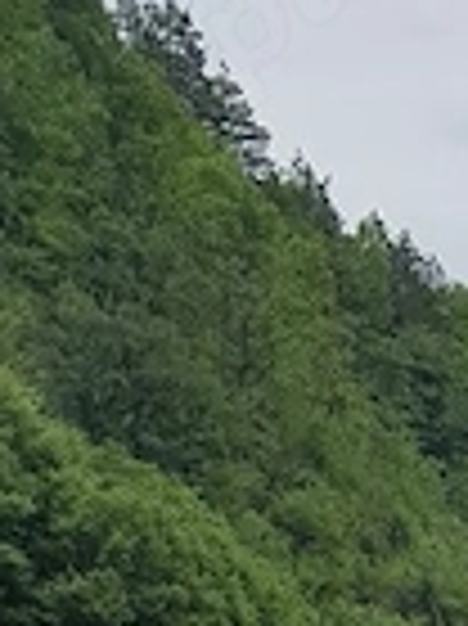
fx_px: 2708
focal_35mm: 150
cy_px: 1369
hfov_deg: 9.6
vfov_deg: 11.5
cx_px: 670
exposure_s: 1/714
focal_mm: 4.2
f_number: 1.7
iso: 40
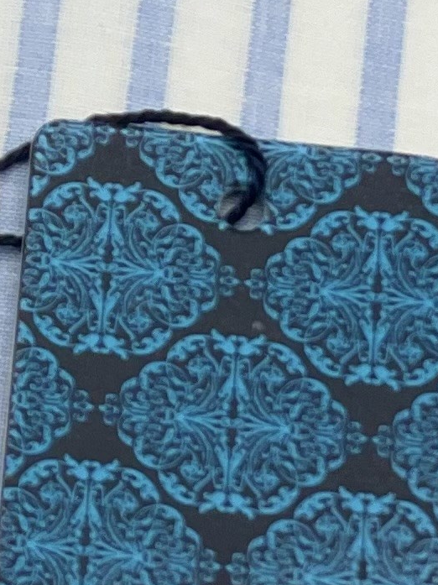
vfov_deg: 6.5
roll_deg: -1.3
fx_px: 5083
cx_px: -237
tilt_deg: -44.6
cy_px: -285
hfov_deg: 4.9
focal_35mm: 301
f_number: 2
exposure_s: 1/304
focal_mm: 6
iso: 32
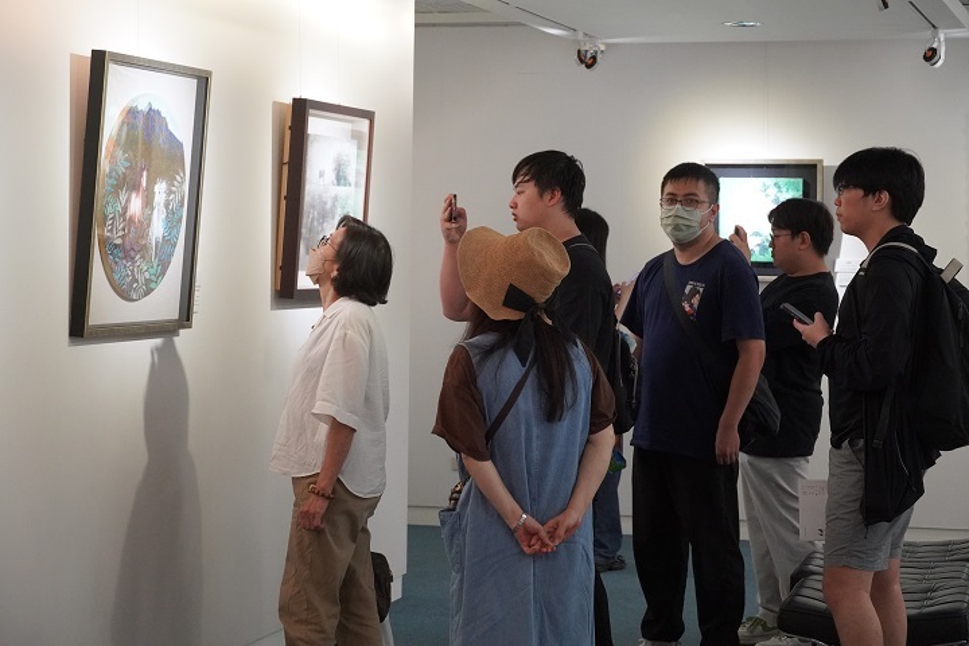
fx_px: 2382
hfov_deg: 23.0
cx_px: 484
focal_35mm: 88
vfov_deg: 15.4
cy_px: 323
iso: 4000
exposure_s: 1/160
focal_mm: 59
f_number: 5.6
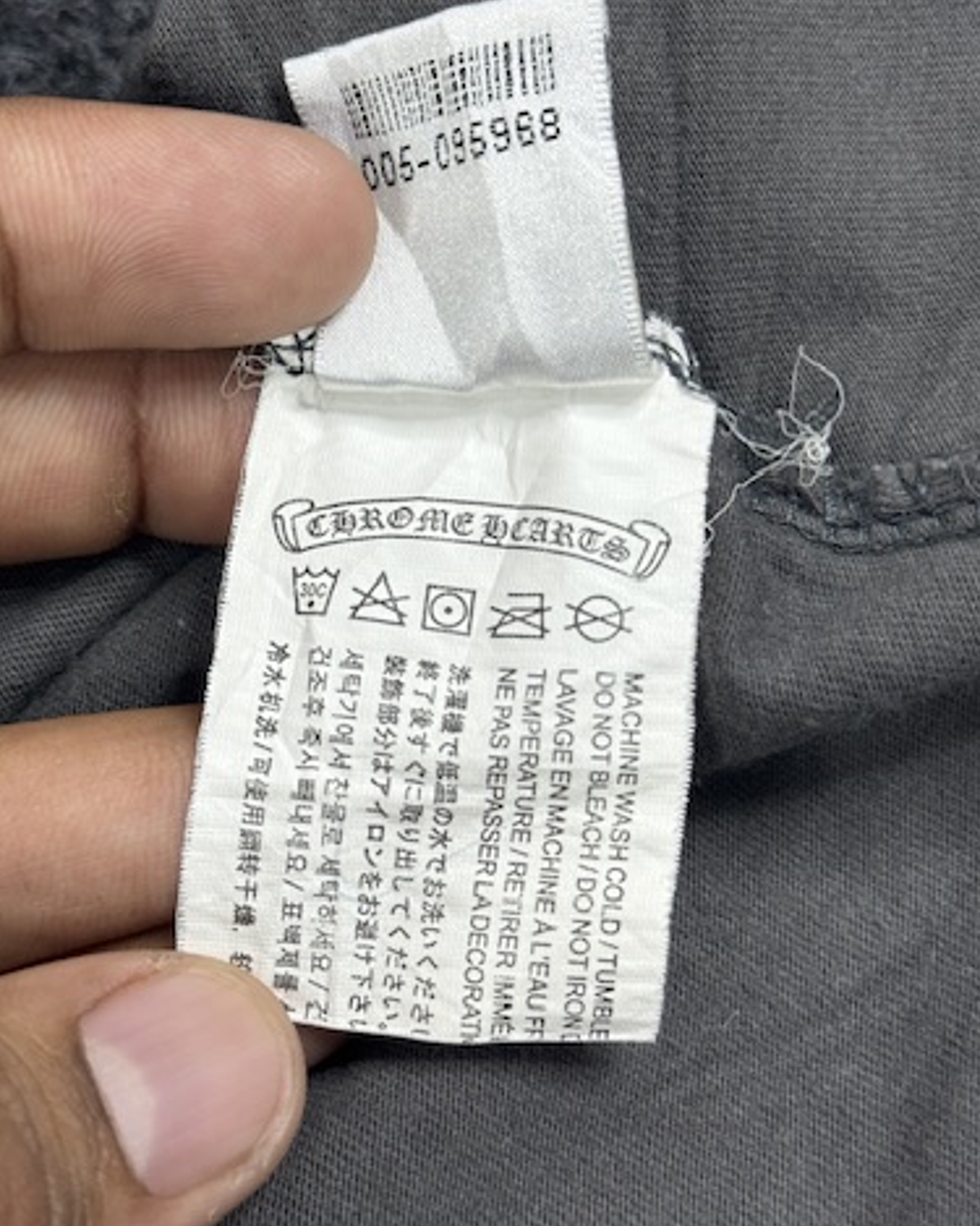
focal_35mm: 64
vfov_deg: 29.6
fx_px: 2321
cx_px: 442
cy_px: 578
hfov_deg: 23.8
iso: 64
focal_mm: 6.76
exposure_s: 1/100
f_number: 1.78
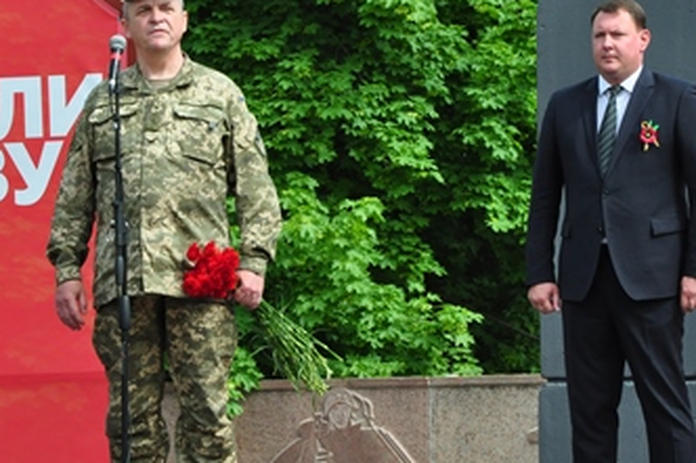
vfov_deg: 4.8
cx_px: 310
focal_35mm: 285
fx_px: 5505
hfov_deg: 7.2
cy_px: 200
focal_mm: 105
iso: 800
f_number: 10
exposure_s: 1/640
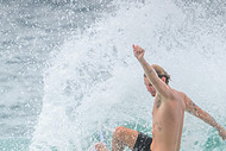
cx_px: 147
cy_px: 191
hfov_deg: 0.8
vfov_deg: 0.6
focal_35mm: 2437
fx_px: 15310
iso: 800
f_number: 11
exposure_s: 1/2000
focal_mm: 800
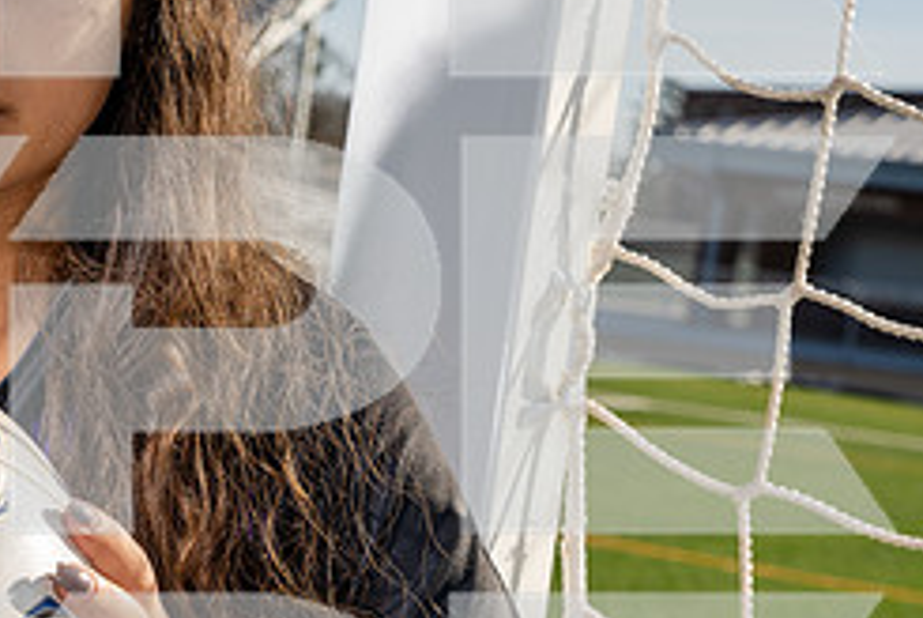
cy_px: 337
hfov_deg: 15.4
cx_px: -64
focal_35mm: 130
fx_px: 3337
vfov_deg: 10.6
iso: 100
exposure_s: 1/250
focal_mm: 55
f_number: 8
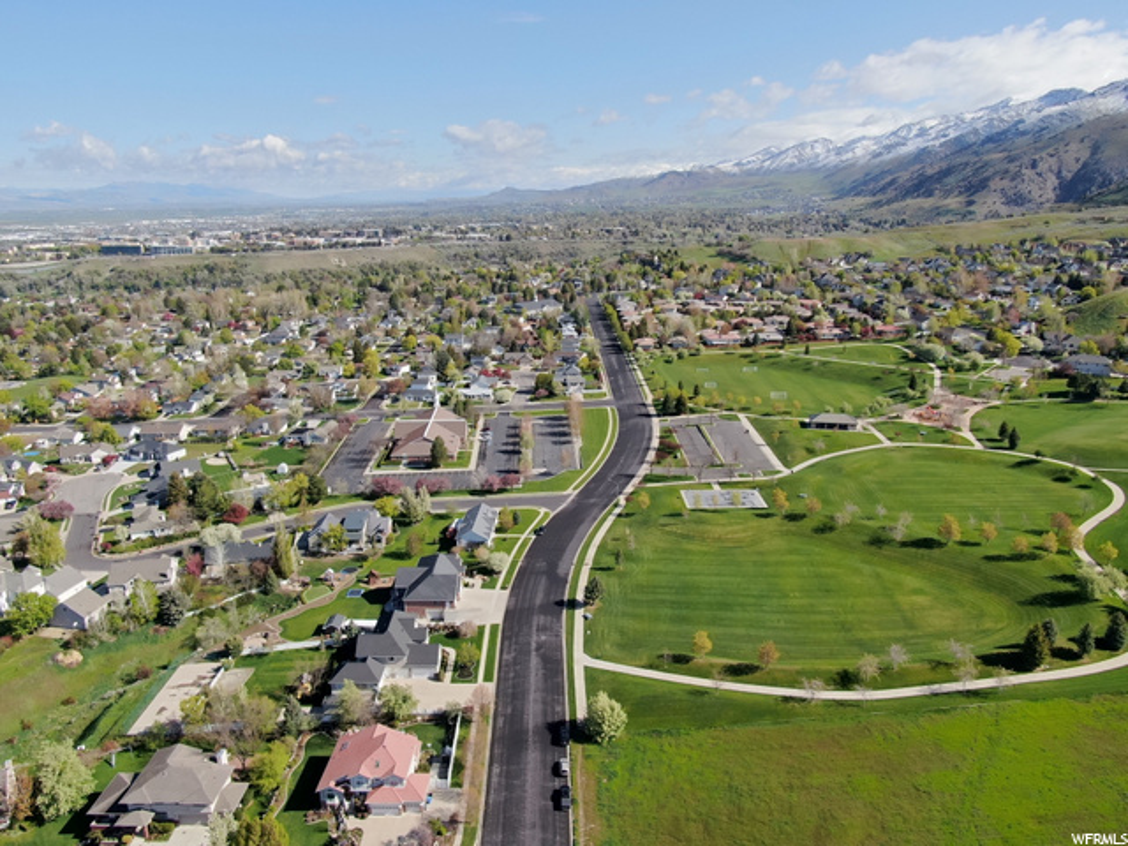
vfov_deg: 56.8
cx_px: 564
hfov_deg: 71.6
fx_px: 782
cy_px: 423
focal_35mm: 24
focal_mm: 4.39
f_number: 2.8
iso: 400
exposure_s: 1/1000
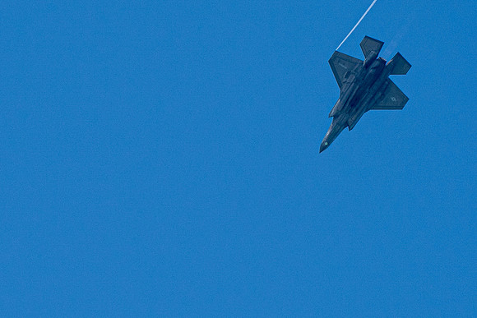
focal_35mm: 1130
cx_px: 108
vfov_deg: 1.2
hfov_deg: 1.8
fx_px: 14973
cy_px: 260
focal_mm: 400
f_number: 10
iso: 640
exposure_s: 1/1250
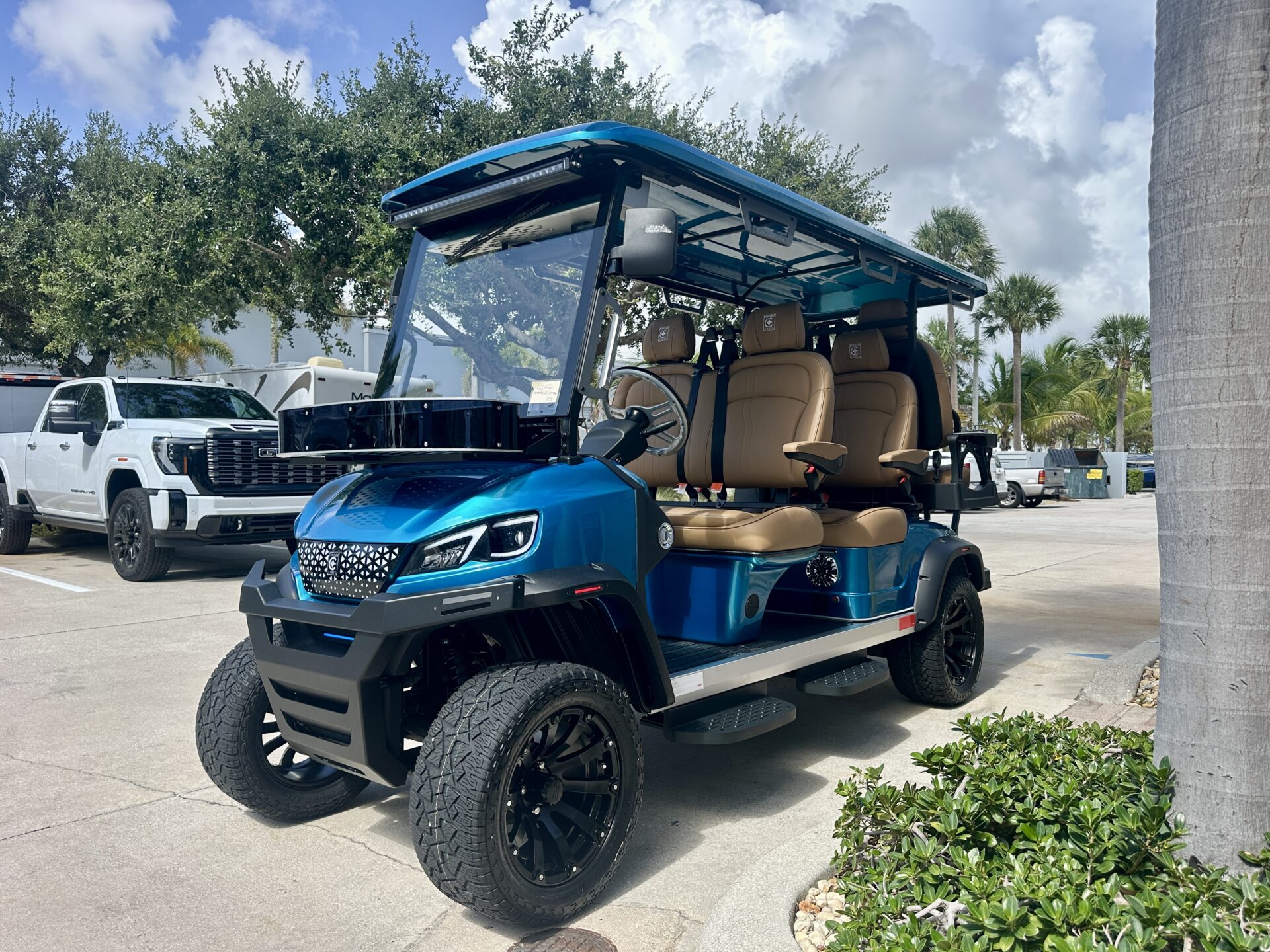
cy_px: 476
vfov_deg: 56.8
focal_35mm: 24
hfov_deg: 71.6
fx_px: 881
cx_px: 635
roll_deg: -0.7
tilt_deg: -1.1
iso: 80
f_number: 1.78
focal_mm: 6.86
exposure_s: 1/1880
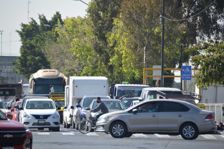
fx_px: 2425
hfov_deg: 5.3
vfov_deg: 3.5
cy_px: 74
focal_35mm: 390
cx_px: 112
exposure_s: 1/500
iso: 200
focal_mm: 260
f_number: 5.6
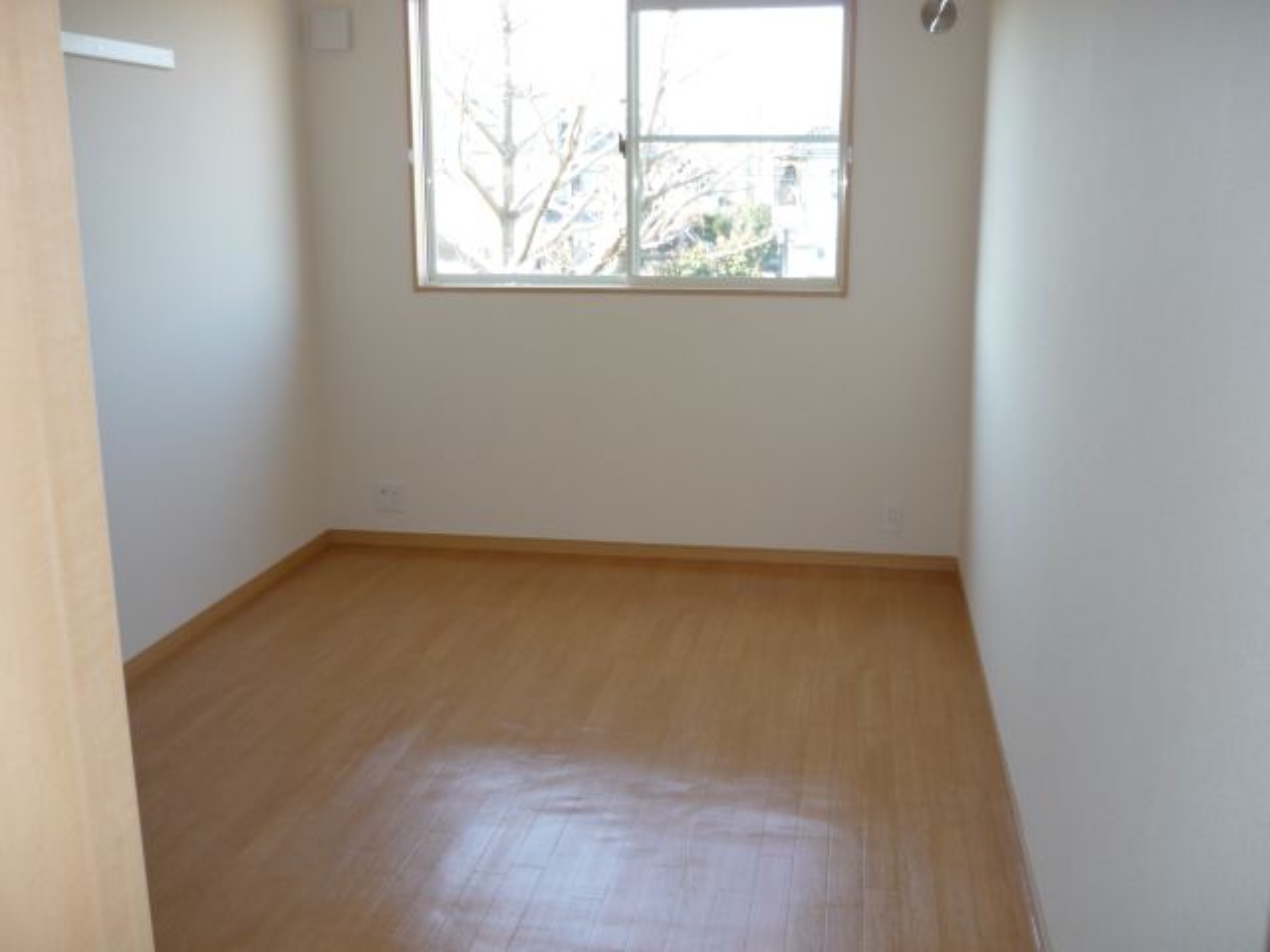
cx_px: 635
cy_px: 476
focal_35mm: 33
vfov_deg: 42.9
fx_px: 1211
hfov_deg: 55.4
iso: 100
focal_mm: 5.5
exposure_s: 1/50
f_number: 2.8
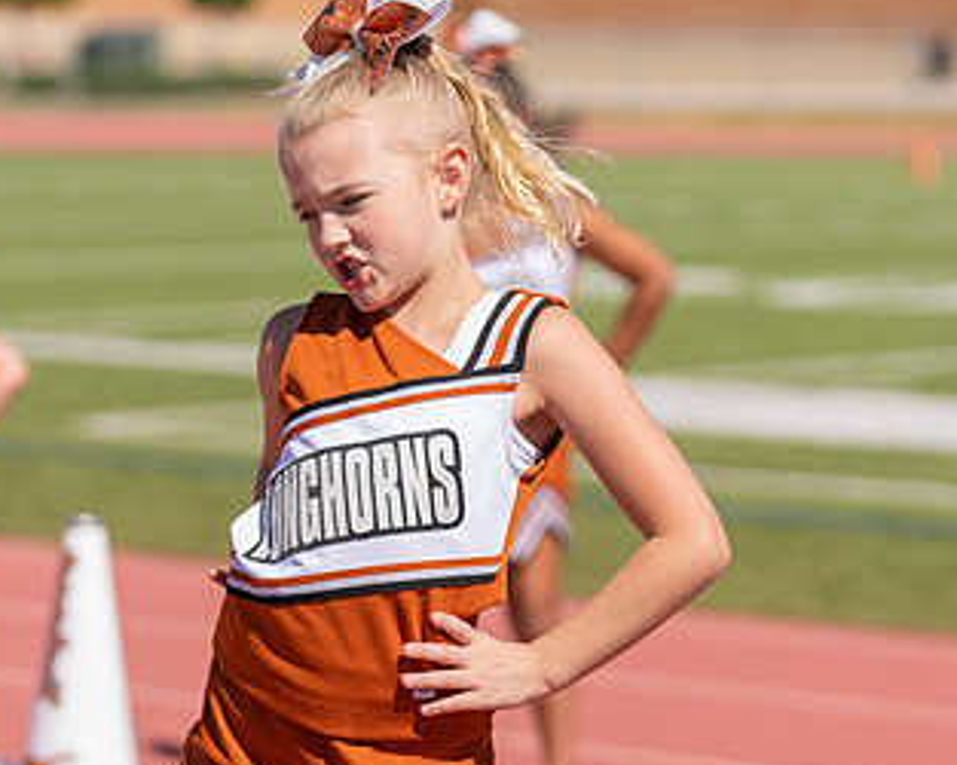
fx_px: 4586
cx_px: 501
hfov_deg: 11.9
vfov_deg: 9.5
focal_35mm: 162
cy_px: 497
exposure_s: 1/2000
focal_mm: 93
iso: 100
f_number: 2.8
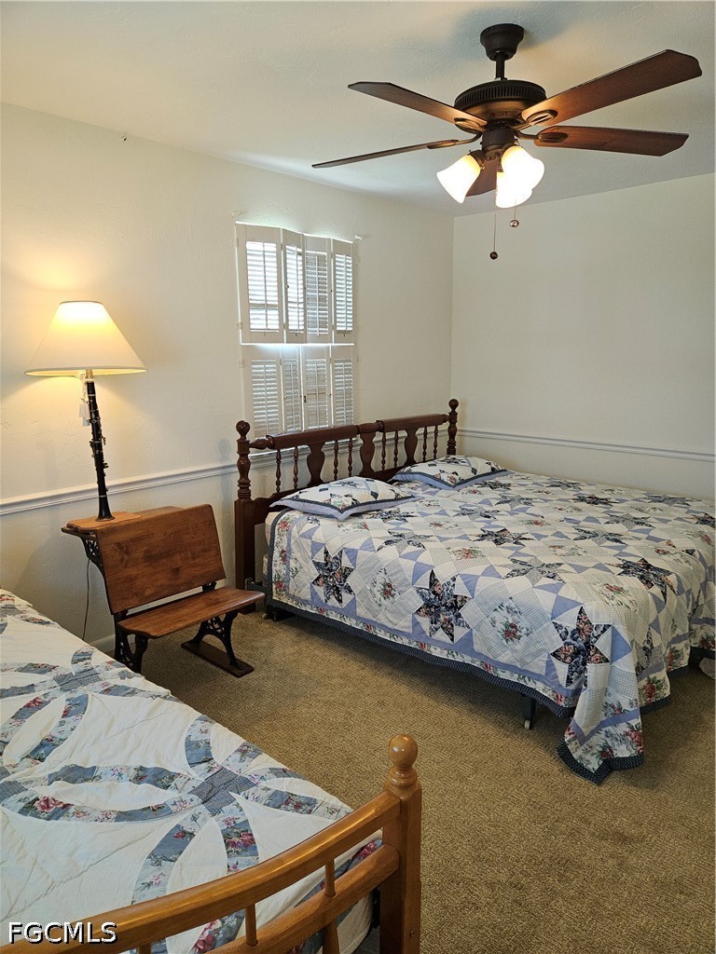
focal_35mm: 23
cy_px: 477
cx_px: 358
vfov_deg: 73.9
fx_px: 634
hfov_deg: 58.9
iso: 64
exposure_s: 1/60
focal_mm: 5.4
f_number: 1.8
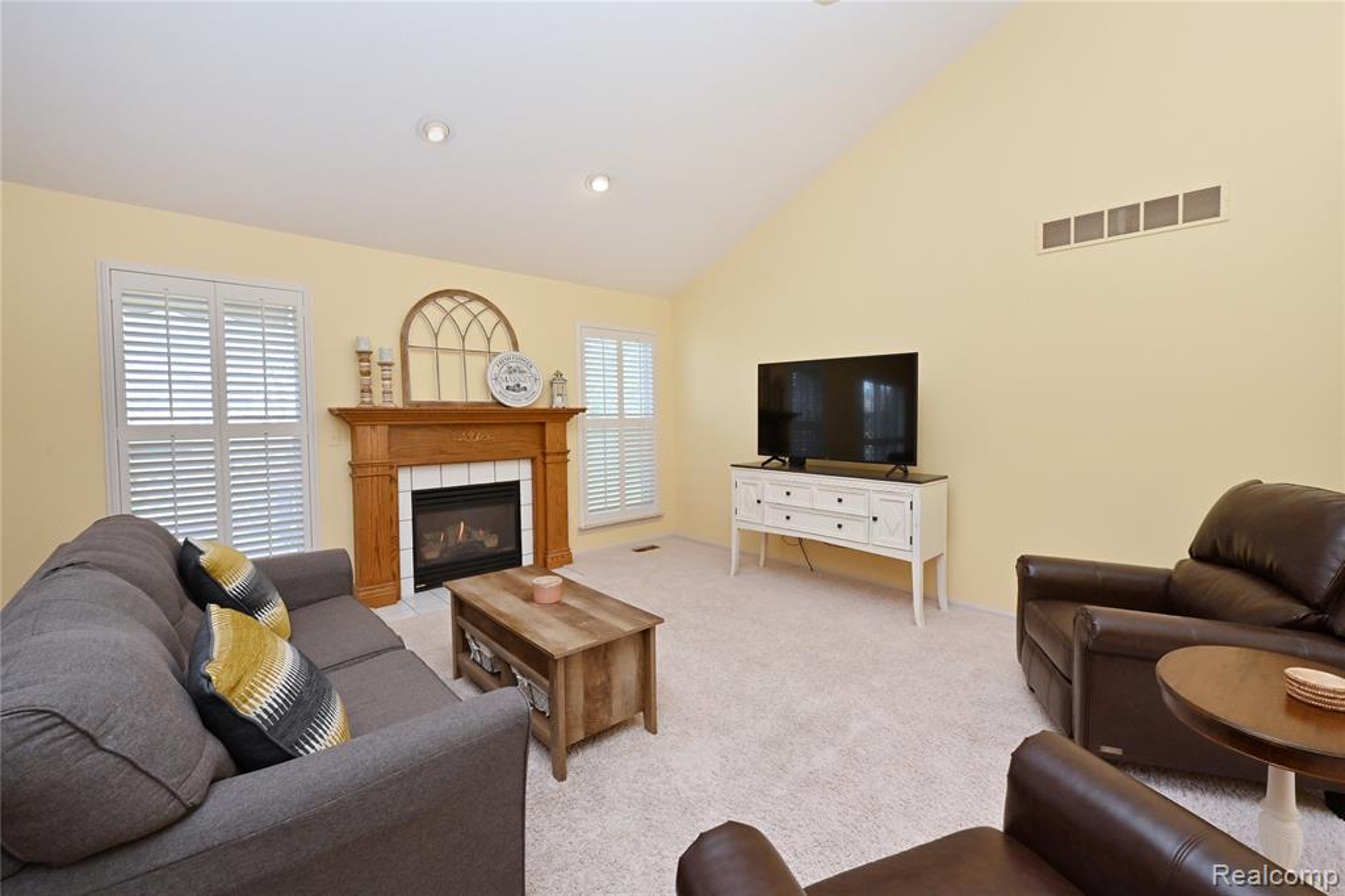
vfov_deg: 81.2
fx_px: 523
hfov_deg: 104.3
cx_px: 672
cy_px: 448
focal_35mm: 14
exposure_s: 1/60
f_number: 11
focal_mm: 14
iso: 800
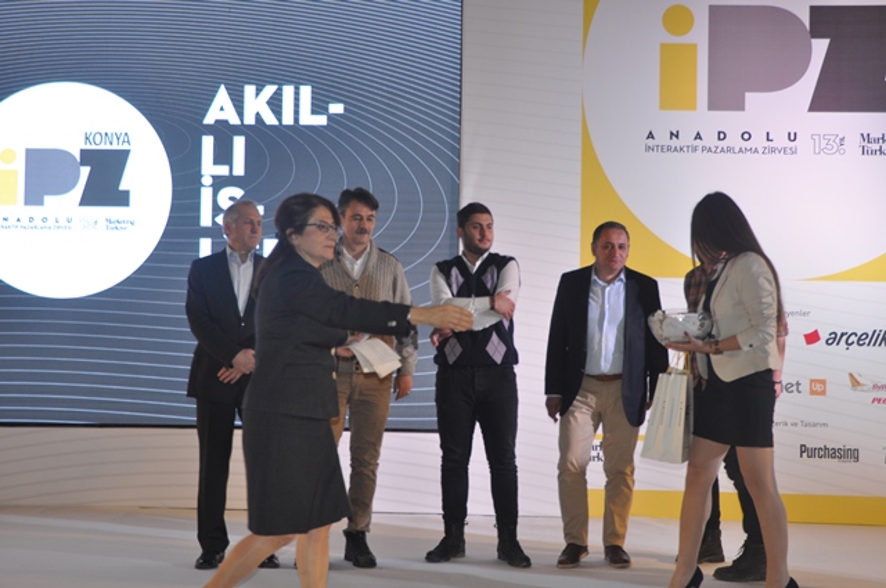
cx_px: 443
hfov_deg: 38.9
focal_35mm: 51
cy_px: 294
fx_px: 1254
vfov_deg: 26.4
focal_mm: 34
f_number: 4
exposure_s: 1/125
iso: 500
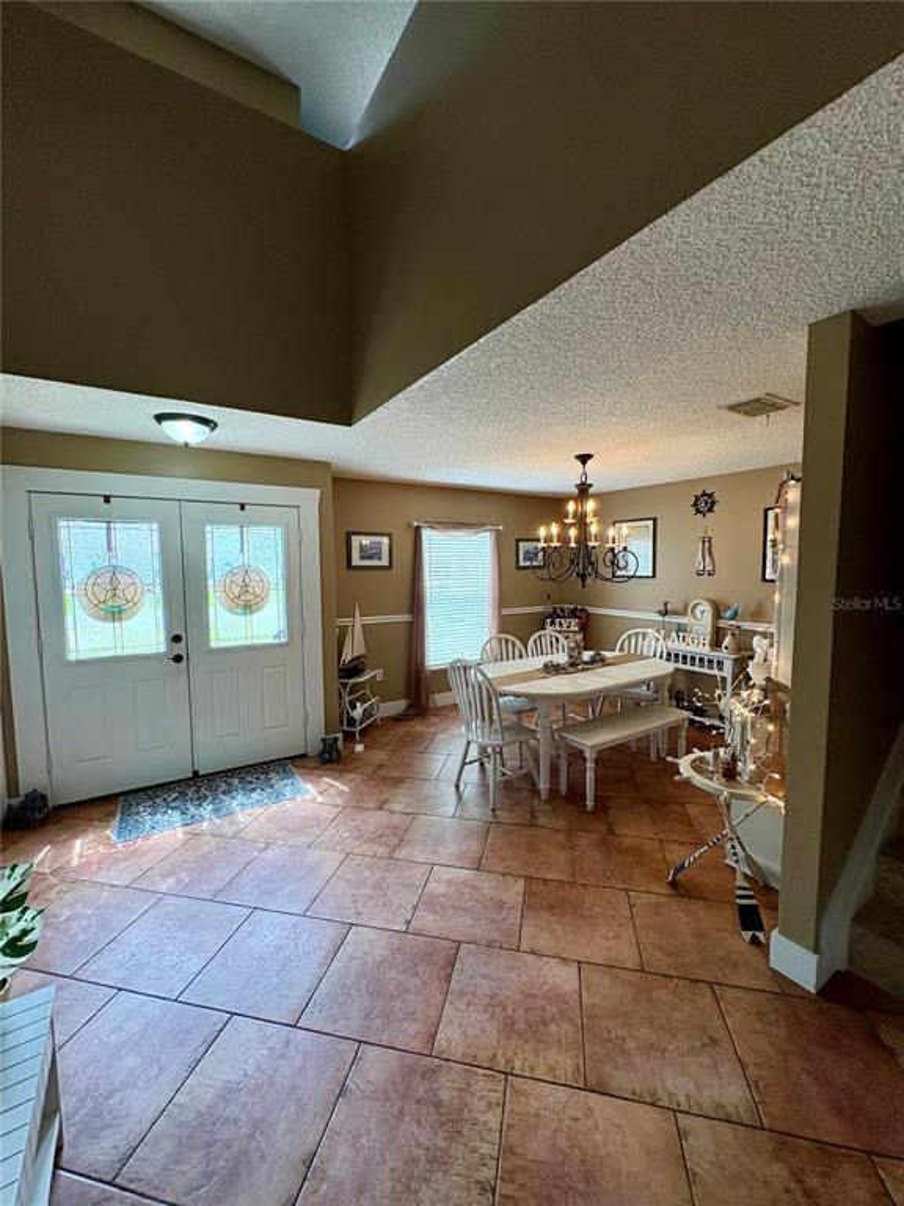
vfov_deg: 102.1
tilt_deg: -4.7
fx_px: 487
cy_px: 603
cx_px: 452
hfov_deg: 85.7
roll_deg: -0.3
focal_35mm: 14
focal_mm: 2.22
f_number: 2.2
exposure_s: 1/120
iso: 160
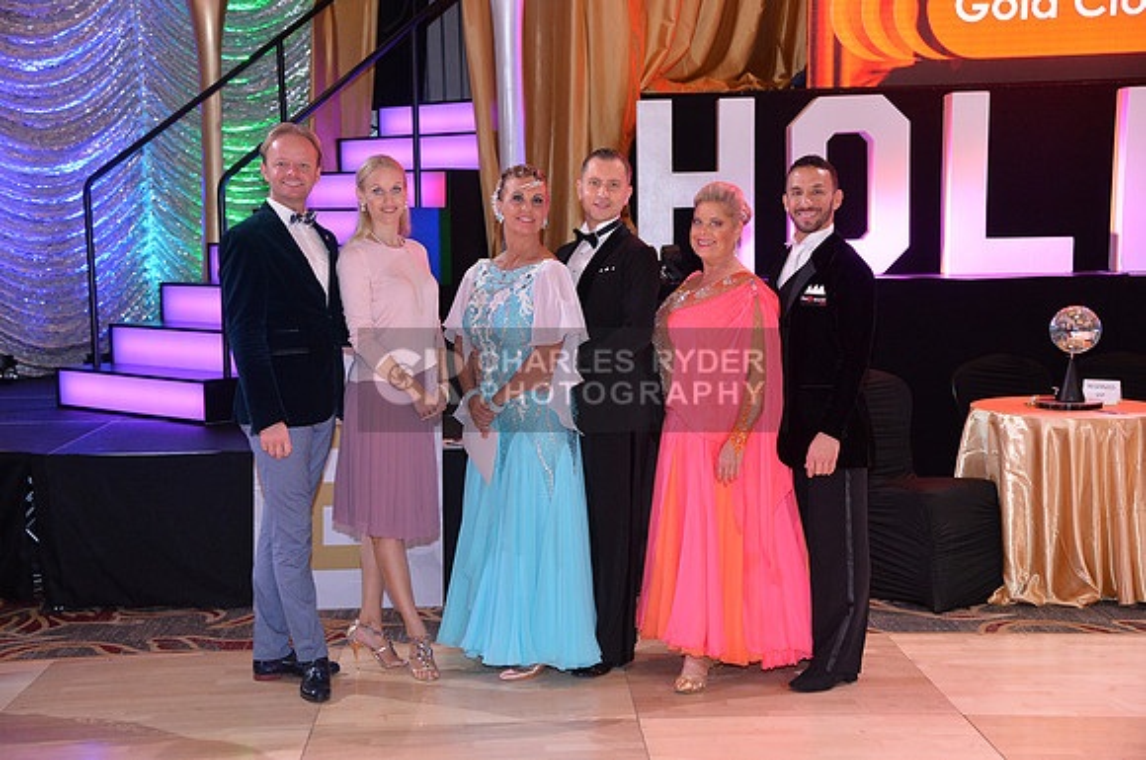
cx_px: 573
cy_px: 380
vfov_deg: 24.5
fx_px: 1748
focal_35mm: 55
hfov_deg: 36.3
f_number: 4.5
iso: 2000
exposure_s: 1/250
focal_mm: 55
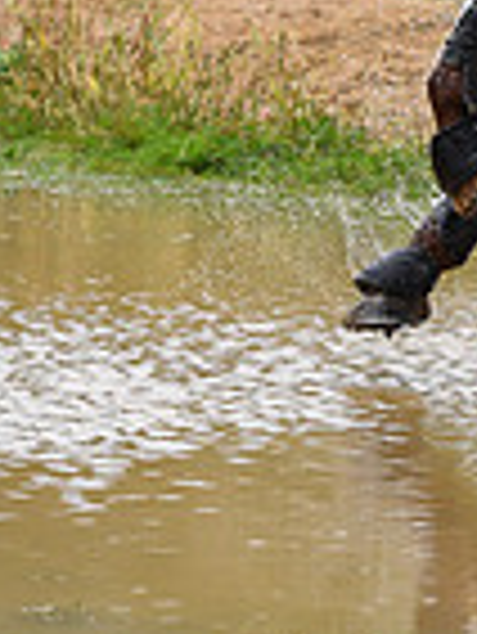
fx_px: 8696
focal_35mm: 474
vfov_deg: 4.2
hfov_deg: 3.1
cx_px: 1076
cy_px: -121
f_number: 4.5
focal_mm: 120
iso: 900
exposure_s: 1/1250
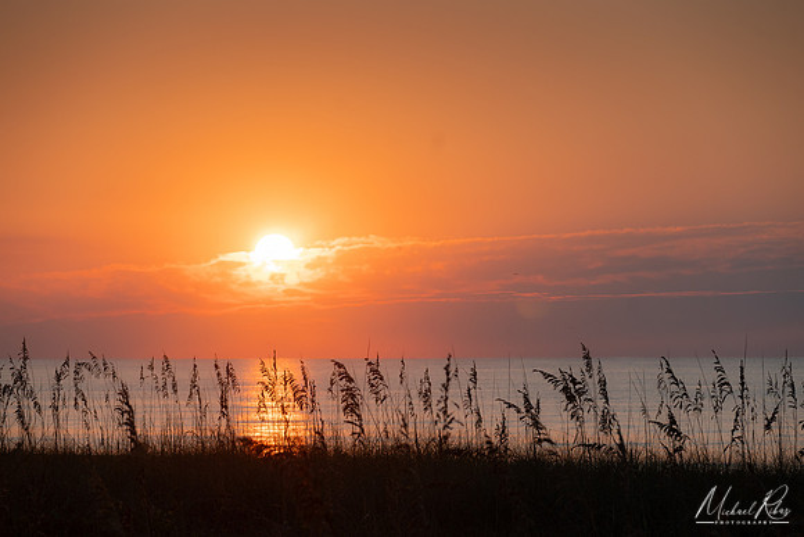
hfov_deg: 11.7
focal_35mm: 175
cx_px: 402
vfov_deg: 7.8
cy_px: 268
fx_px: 3916
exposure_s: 1/800
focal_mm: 115
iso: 200
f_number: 7.1
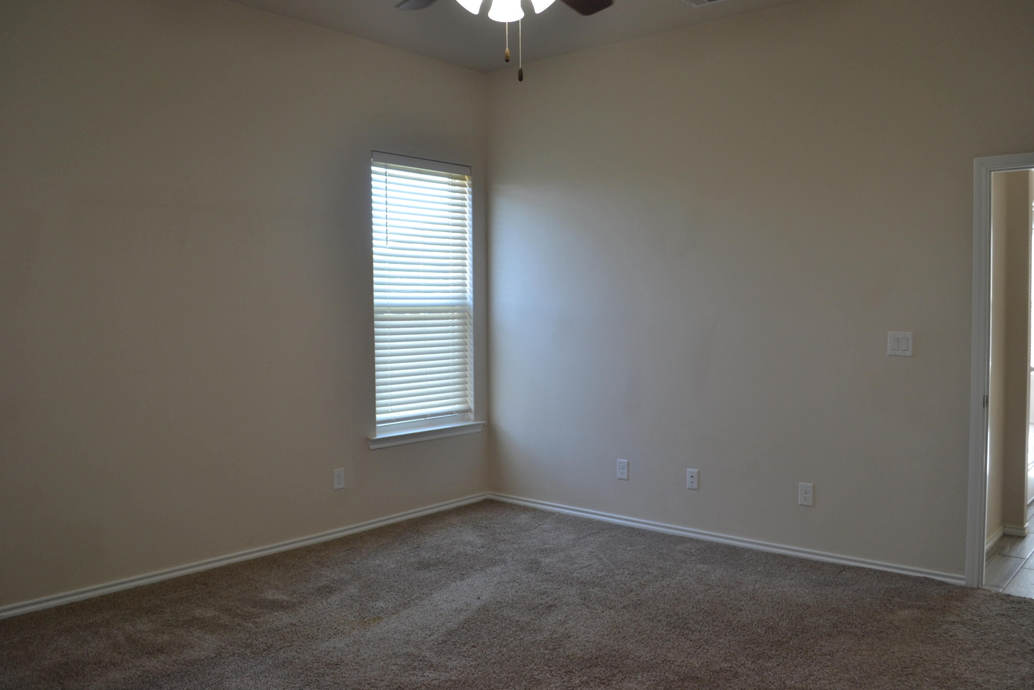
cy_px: 342
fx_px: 804
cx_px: 528
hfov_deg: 65.5
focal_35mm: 28
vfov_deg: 46.4
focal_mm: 18
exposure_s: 1/80
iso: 400
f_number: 4.5
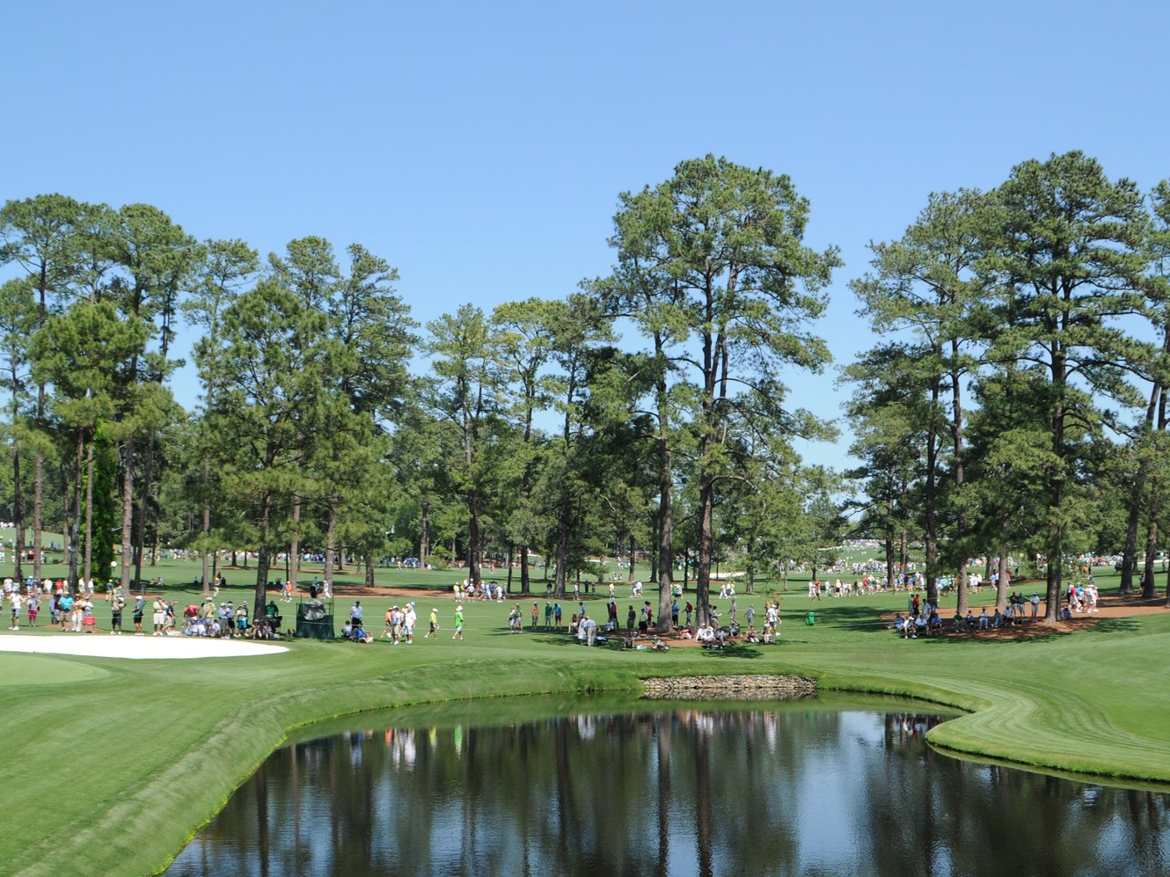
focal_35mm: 39
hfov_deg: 47.8
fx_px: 1318
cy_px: 534
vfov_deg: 36.6
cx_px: 634
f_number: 6.3
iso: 250
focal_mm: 18
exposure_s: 1/1000
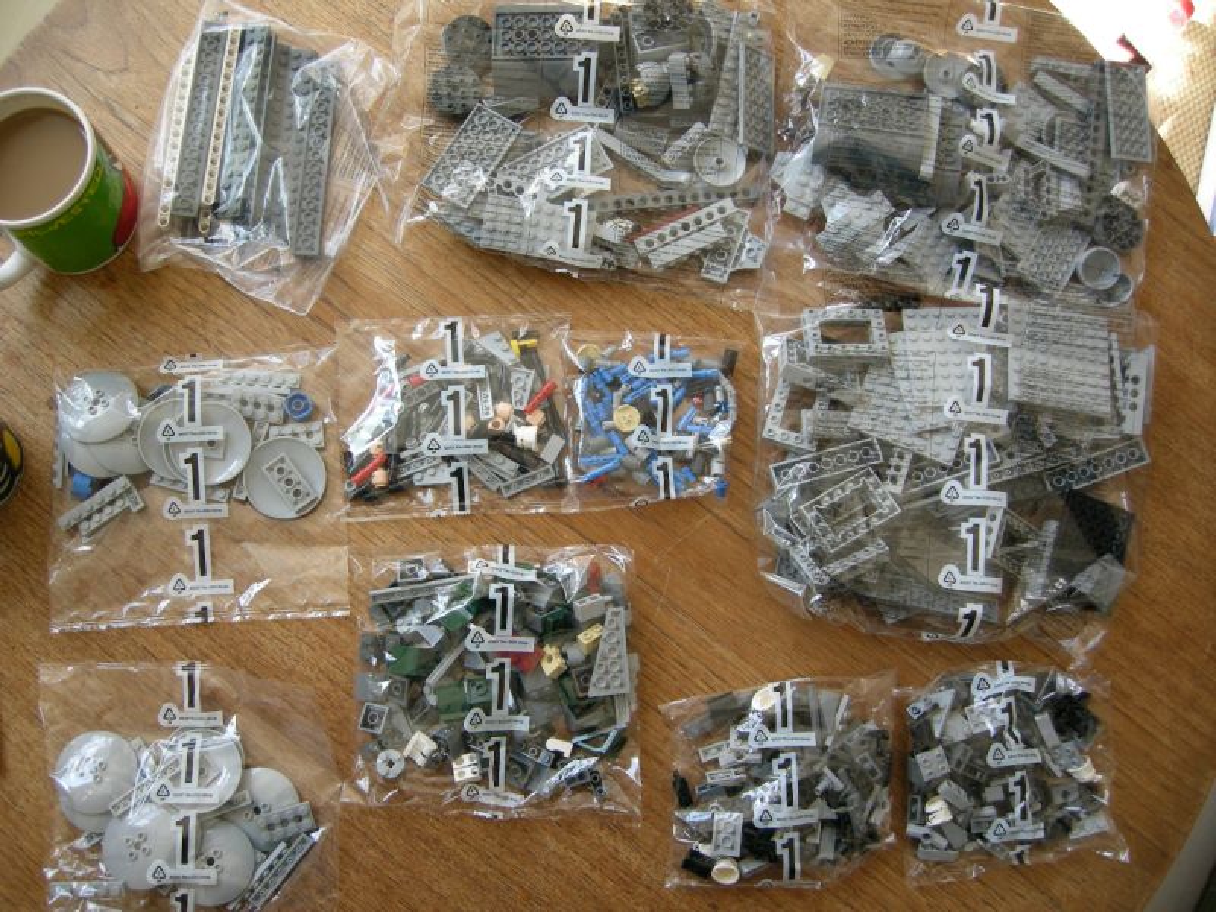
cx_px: 608
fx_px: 1265
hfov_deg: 51.4
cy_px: 456
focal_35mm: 36
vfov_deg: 39.7
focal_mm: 7.5
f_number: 2.7
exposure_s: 1/60
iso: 76
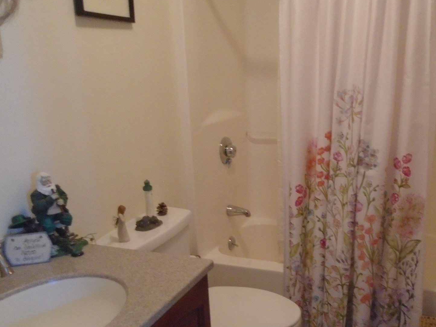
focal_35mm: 37
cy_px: 219
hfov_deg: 49.2
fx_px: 466
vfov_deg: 38.2
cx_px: 295
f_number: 3.2
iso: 500
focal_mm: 4.6
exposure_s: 1/20
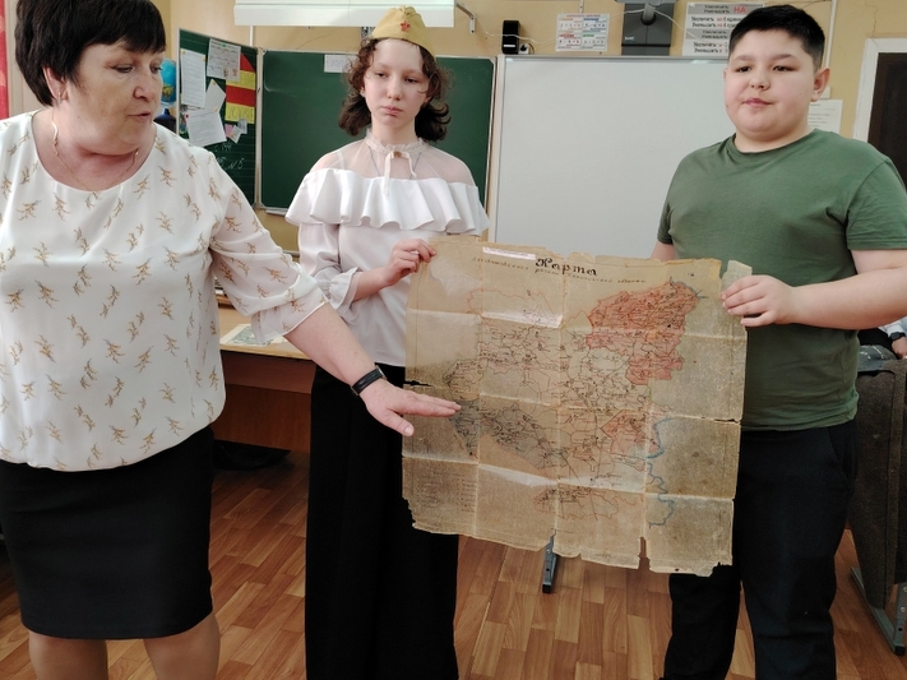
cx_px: 398
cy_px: 323
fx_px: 707
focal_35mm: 27
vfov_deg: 51.3
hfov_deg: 65.1
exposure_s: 1/100
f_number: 1.75
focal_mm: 5.25
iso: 1525
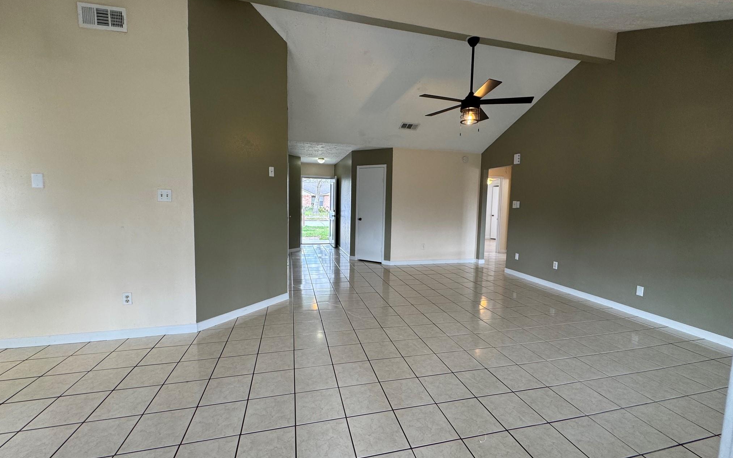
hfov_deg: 101.5
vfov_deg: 74.8
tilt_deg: -5.6
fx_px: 300
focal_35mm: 15
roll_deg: -2.1
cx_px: 365
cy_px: 226
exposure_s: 1/120
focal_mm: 2.22
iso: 160
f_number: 2.2
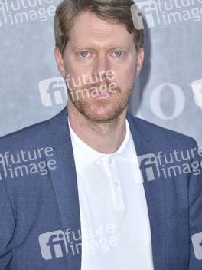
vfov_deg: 11.3
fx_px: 1362
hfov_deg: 8.5
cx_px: 101
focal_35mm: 175
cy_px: 127
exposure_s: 1/250
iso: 250
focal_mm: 160
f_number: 6.3
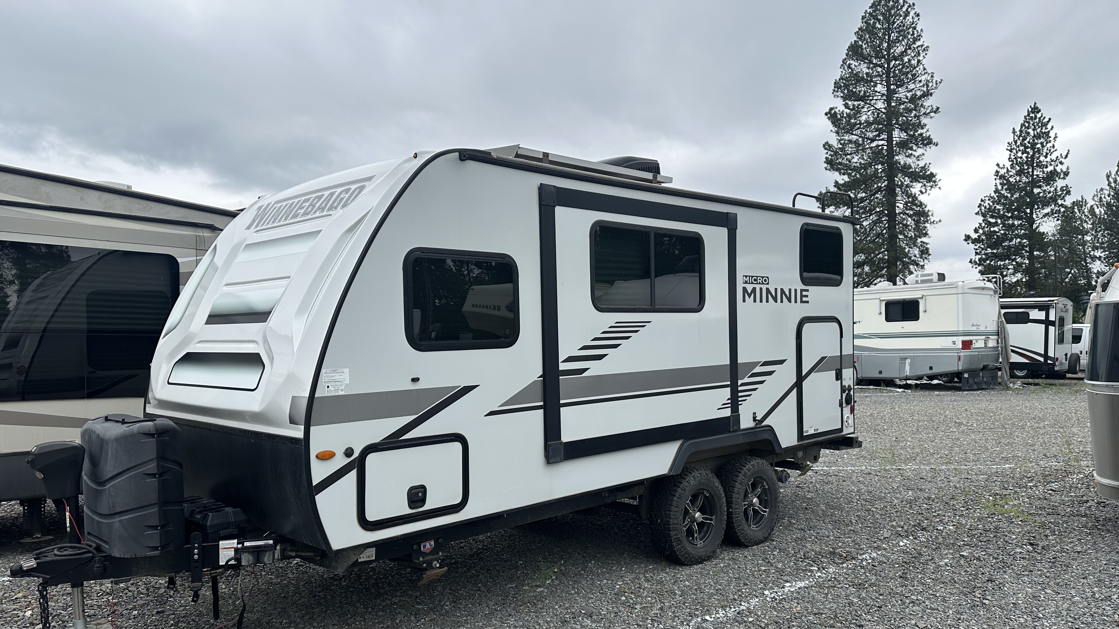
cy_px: 362
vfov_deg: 42.8
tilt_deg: -0.9
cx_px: 550
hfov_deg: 69.9
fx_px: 801
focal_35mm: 27
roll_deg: +0.4
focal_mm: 6.86
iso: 80
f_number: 1.78
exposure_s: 1/1119
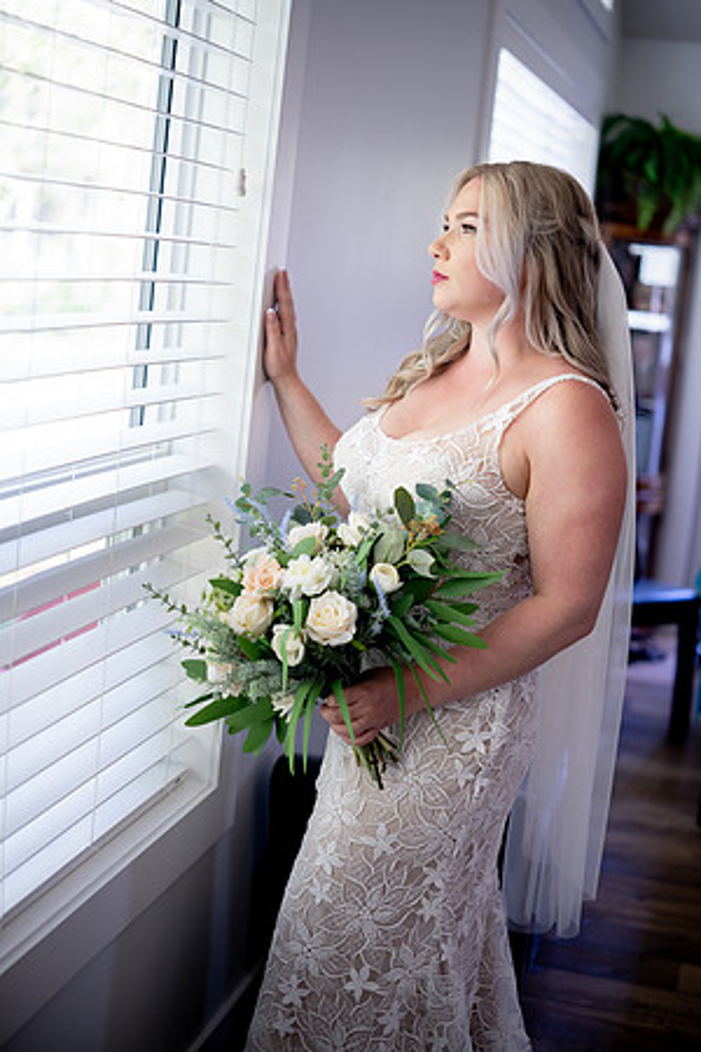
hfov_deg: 27.0
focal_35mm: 50
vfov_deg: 39.6
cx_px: 350
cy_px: 526
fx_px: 1460
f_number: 2
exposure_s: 1/320
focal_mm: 50
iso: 800
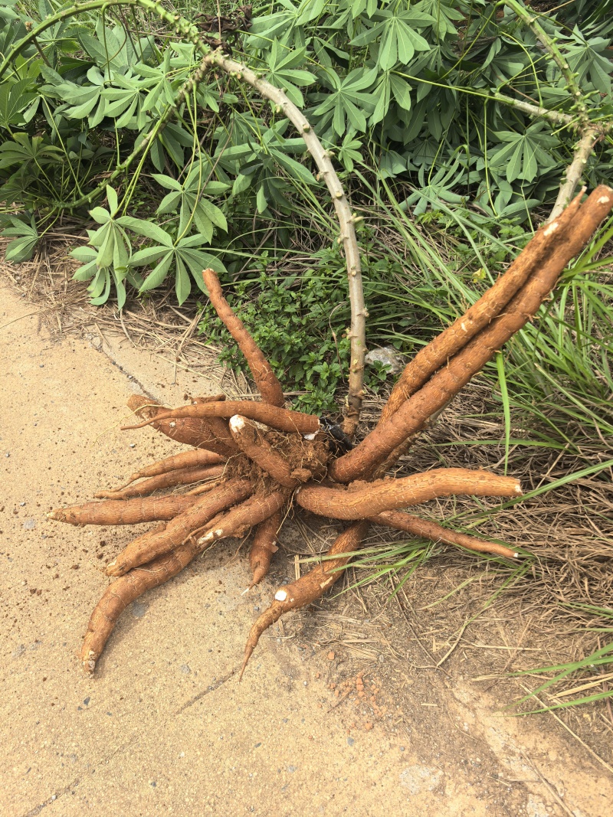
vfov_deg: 65.3
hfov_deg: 51.3
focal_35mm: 27
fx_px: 638
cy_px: 408
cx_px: 306
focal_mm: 6.98
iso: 50
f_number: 2
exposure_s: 1/766
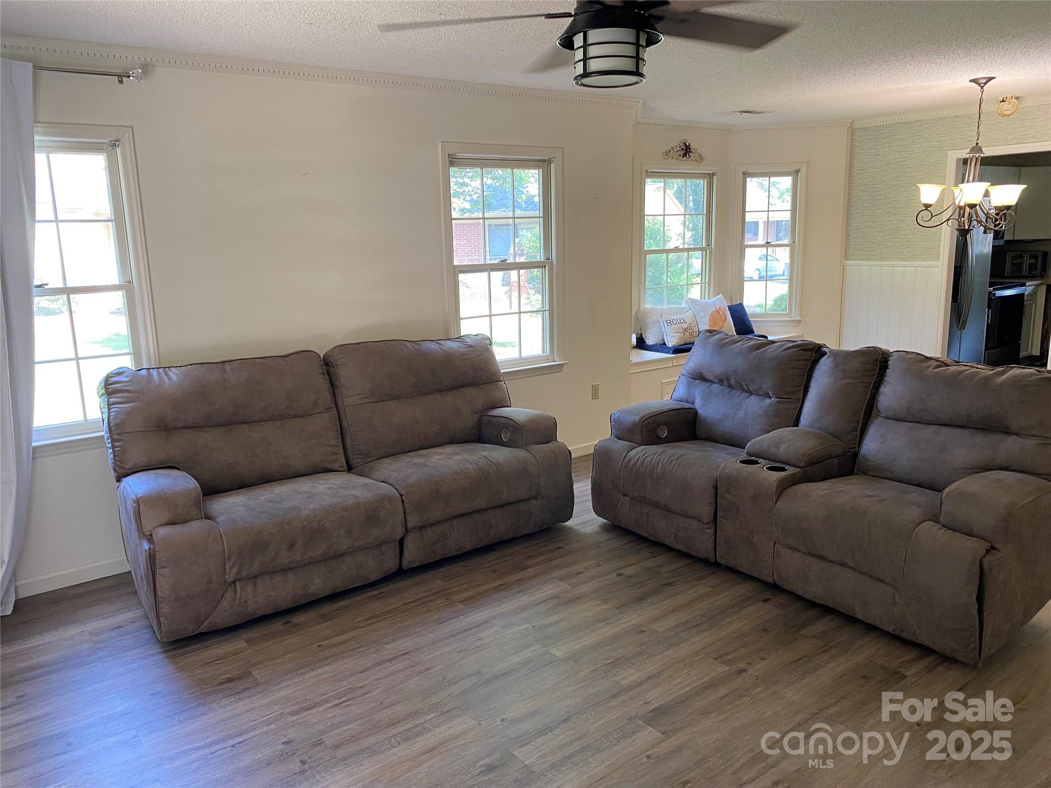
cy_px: 394
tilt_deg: -12.4
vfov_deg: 53.1
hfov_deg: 67.3
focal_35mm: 26
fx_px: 789
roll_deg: +1.5
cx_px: 526
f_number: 1.8
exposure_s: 1/60
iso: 125
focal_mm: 4.25
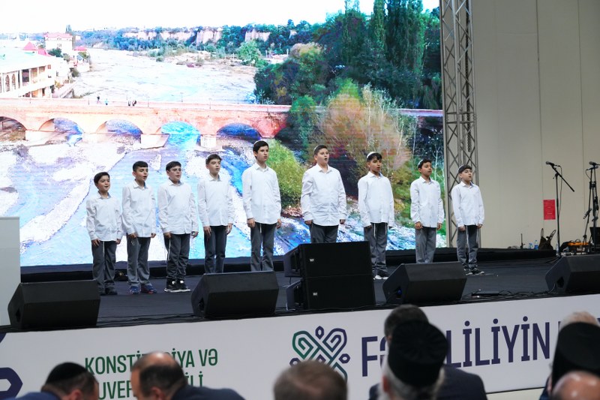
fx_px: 1433
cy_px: 200
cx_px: 300
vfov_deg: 15.9
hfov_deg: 23.6
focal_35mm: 86
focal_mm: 86
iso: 4000
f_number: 5
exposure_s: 1/200
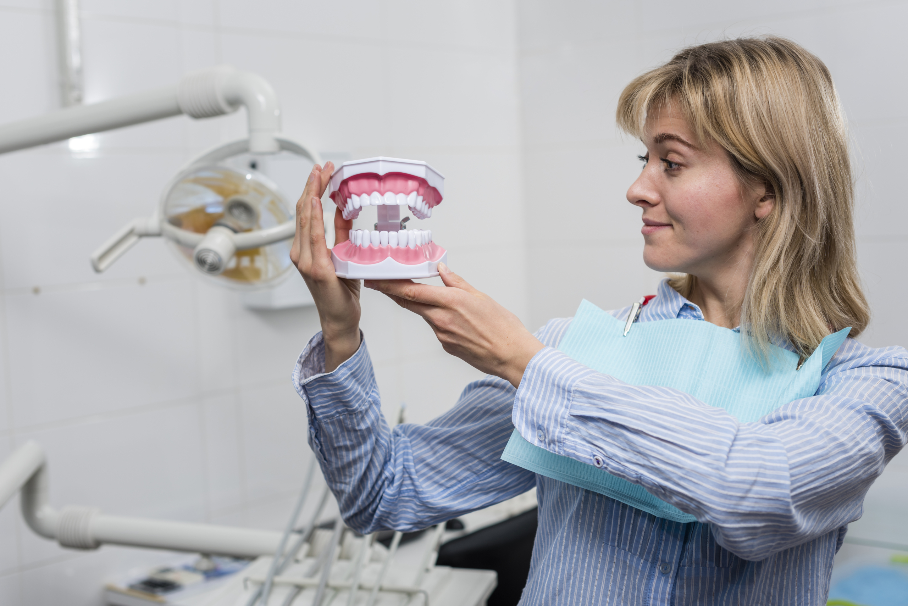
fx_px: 1262
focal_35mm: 50
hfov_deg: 39.6
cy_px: 303
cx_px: 454
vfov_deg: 27.0
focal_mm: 50
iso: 64
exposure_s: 1/160
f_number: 3.5
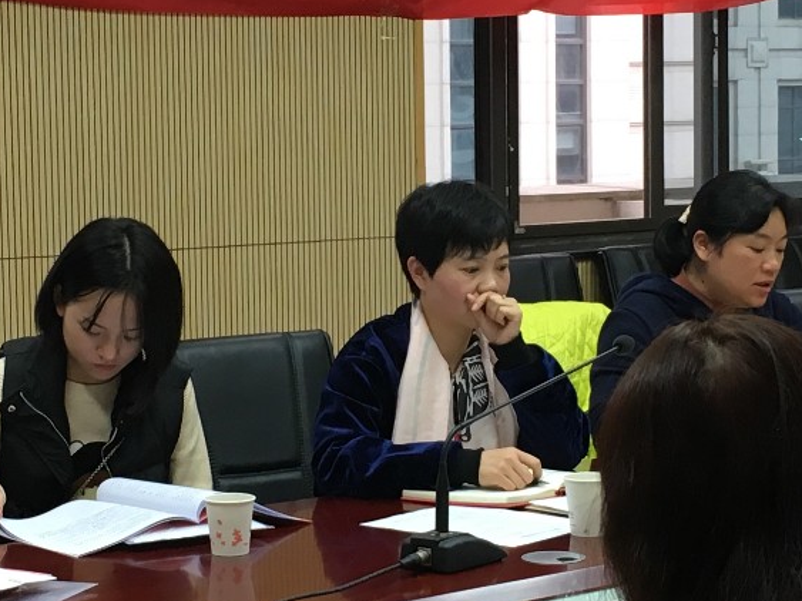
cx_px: 406
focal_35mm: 103
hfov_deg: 19.1
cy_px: 323
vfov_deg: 14.4
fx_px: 2386
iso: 64
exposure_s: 1/33
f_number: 2.2
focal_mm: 4.15
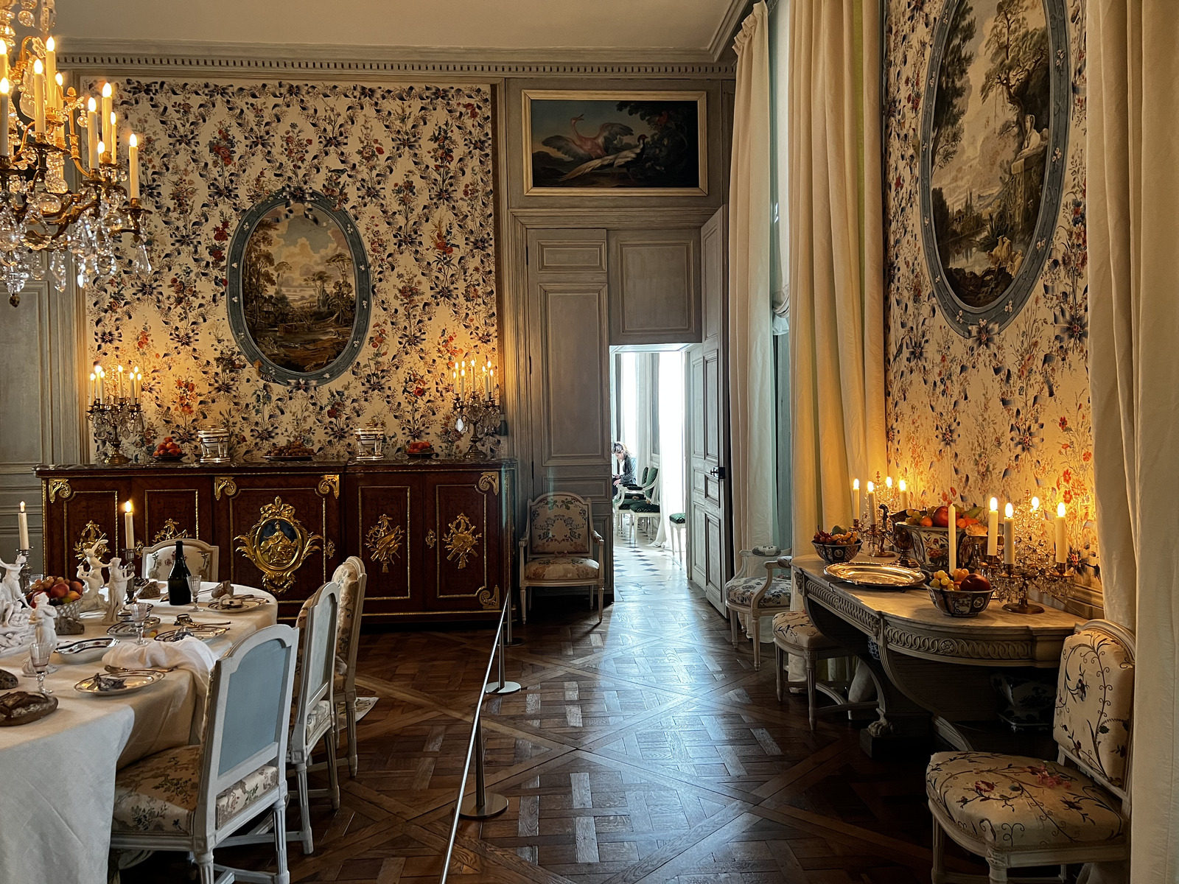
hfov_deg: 67.3
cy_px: 442
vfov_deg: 53.1
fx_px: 886
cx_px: 590
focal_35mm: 26
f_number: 1.5
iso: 160
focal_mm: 5.7
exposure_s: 1/50
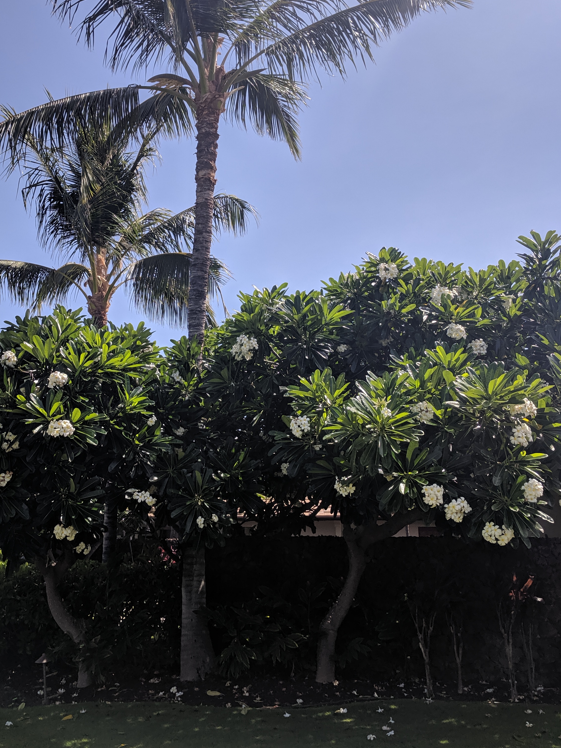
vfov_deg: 52.2
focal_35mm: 35
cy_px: 296
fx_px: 756
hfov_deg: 40.4
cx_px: 214
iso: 50
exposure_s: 1/2165
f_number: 2
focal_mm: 4.67
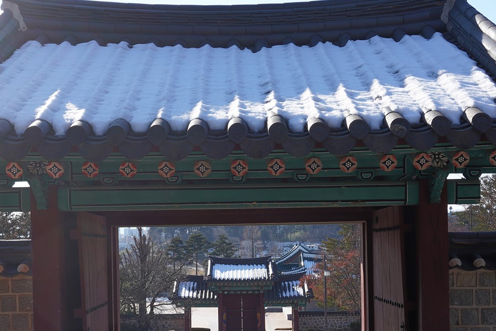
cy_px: 271
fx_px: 813
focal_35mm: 59
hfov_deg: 33.9
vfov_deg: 22.6
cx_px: 226
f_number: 11
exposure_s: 1/100
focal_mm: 28
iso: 100
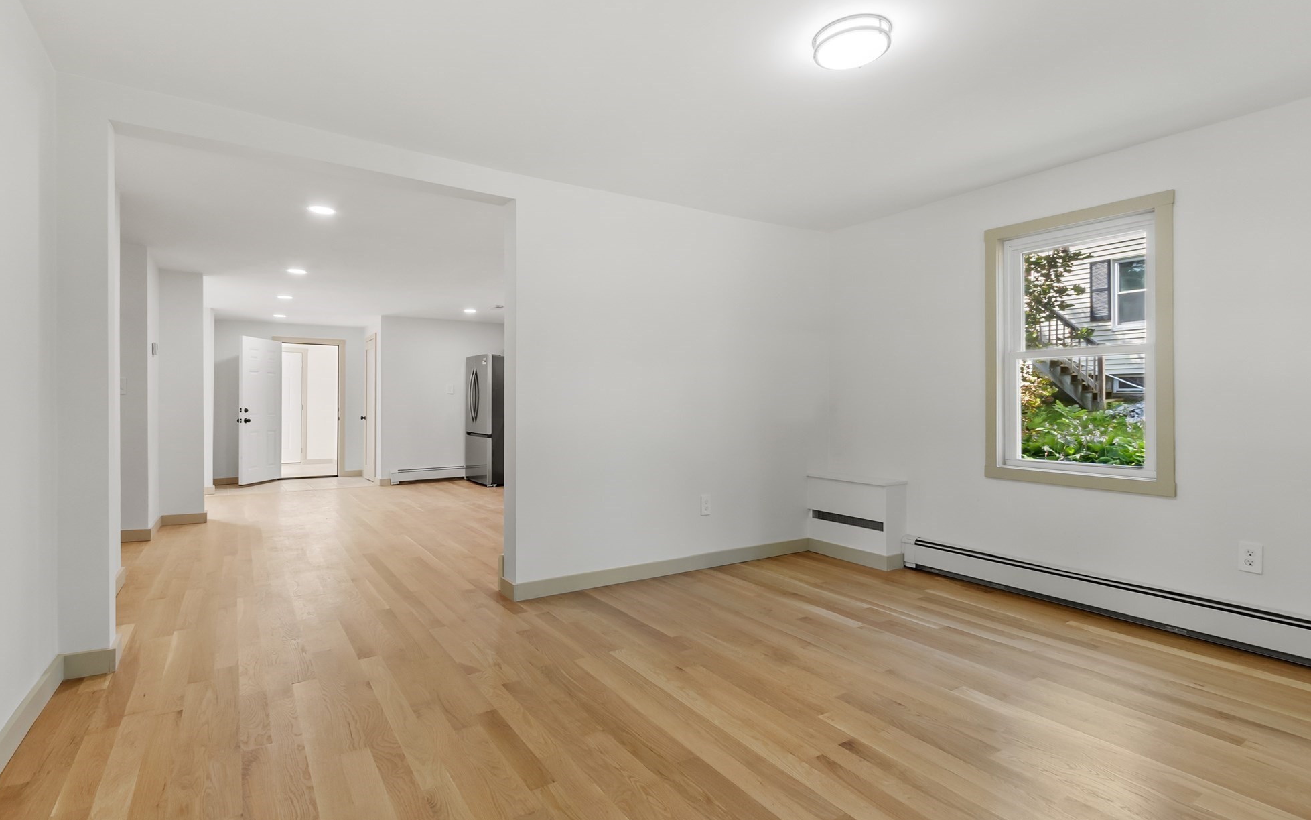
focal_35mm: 16
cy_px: 401
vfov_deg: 71.2
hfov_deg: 97.8
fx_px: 572
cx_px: 626
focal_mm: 10
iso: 400
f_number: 7.1
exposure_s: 1/4
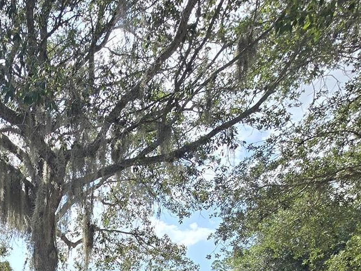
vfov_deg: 29.6
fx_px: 375
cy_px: 372
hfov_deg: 43.3
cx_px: -8
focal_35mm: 36
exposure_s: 1/1276
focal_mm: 2.2
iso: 50
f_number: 2.2
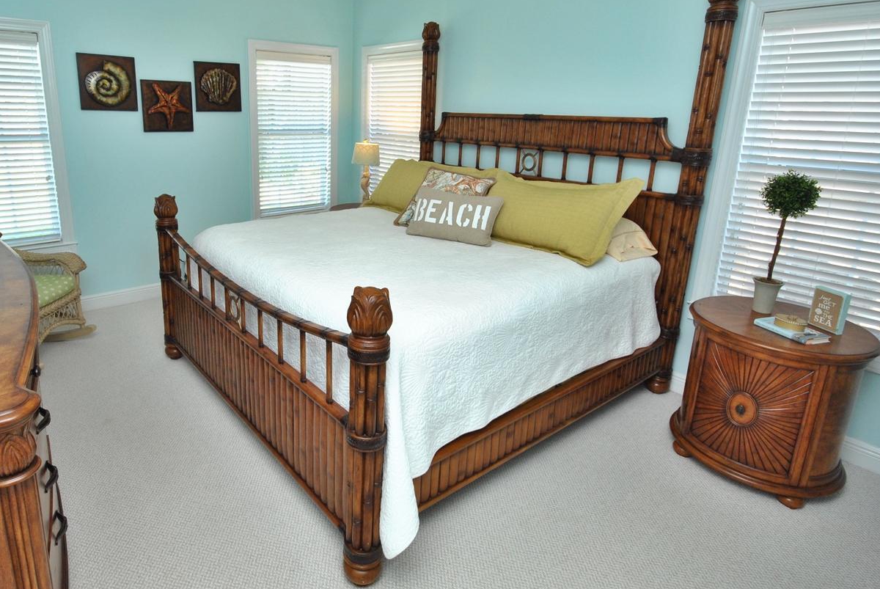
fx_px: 489
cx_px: 351
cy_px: 235
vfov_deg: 61.5
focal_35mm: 20
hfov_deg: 82.9
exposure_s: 1/30
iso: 400
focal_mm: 10
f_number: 7.1
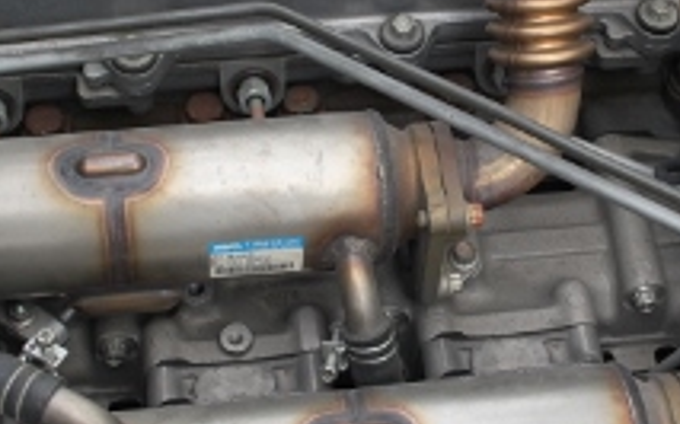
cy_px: 134
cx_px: 425
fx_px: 1705
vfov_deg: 14.2
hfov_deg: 22.5
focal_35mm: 92
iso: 200
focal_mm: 20
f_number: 4
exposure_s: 1/60
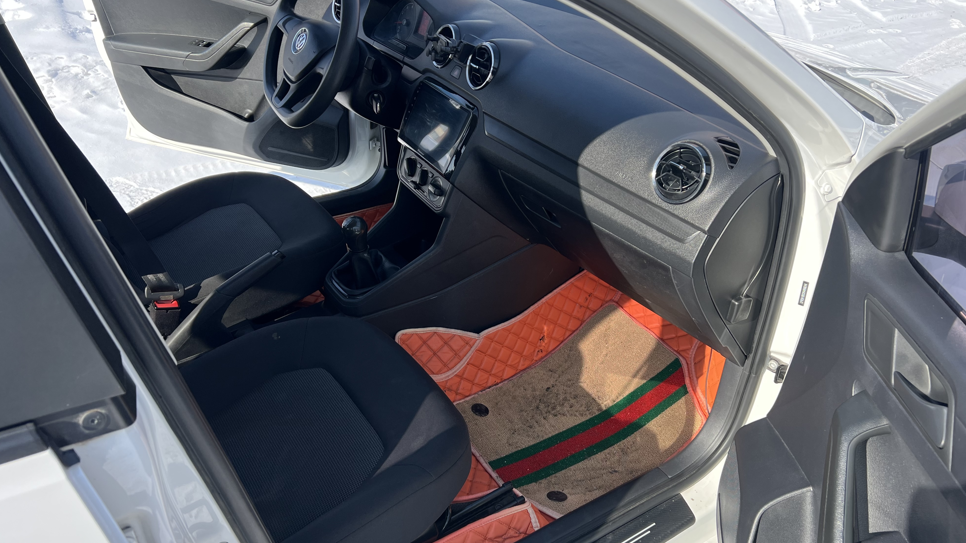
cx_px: 488
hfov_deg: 66.1
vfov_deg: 40.2
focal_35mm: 29
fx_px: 743
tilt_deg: -35.0
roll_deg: -1.3
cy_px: 287
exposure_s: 1/1079
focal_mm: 5.7
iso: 50
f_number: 1.5
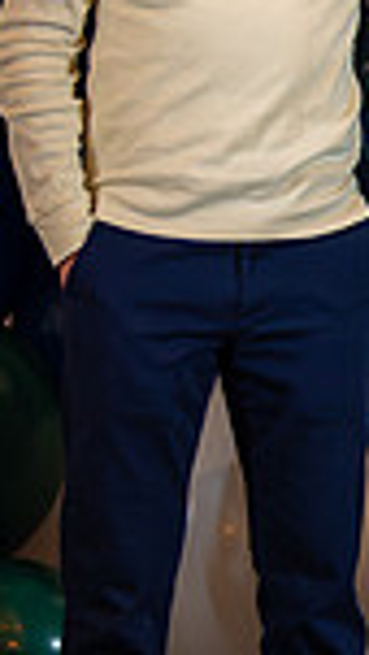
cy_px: 186
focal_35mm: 223
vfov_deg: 9.7
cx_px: 1176
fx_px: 3877
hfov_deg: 5.1
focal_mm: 50
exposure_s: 1/400
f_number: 1.2
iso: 1600
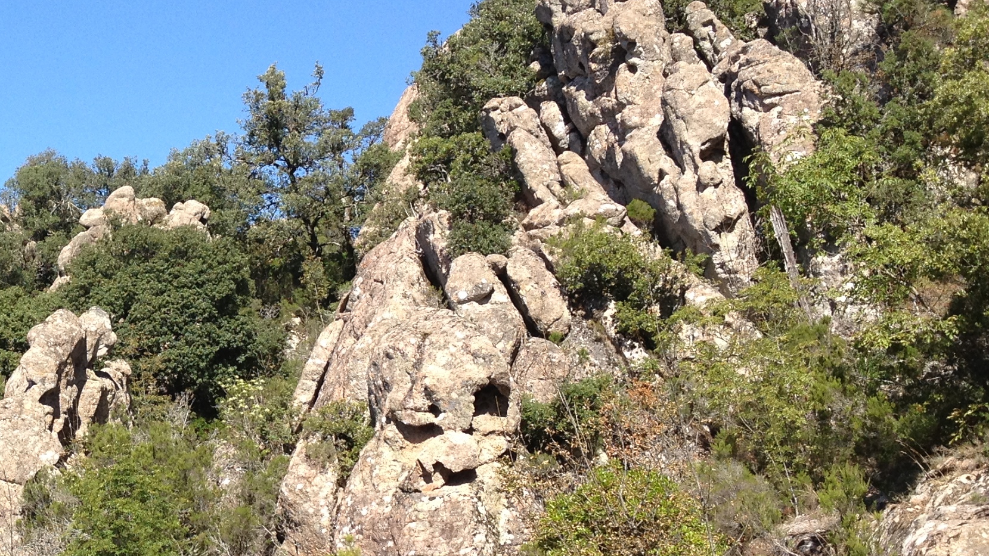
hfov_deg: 27.0
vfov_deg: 16.1
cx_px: 62
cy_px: 347
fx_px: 1967
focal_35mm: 75
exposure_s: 1/1004
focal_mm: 4.28
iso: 64
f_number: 2.4
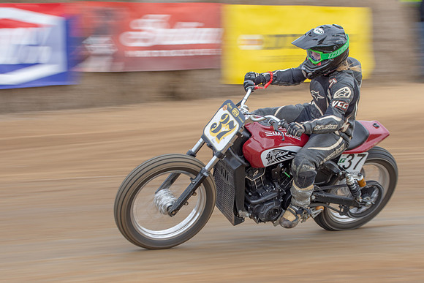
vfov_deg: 10.8
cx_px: 246
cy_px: 148
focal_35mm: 127
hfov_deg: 16.1
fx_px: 1499
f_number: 9
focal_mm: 70
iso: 160
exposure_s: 1/125
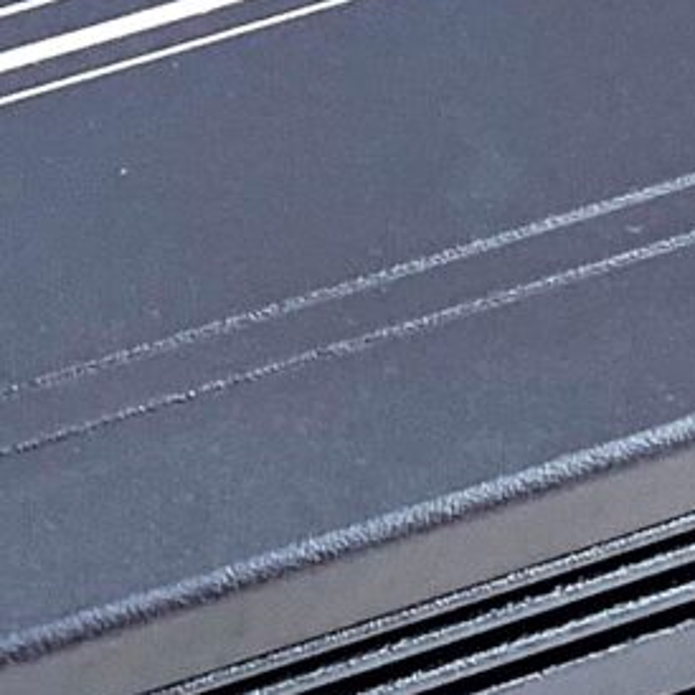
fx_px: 4884
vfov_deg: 8.1
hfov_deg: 7.5
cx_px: -1096
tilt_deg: -51.5
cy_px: 340
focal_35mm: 215
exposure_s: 1/105
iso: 100
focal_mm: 4.25
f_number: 1.8
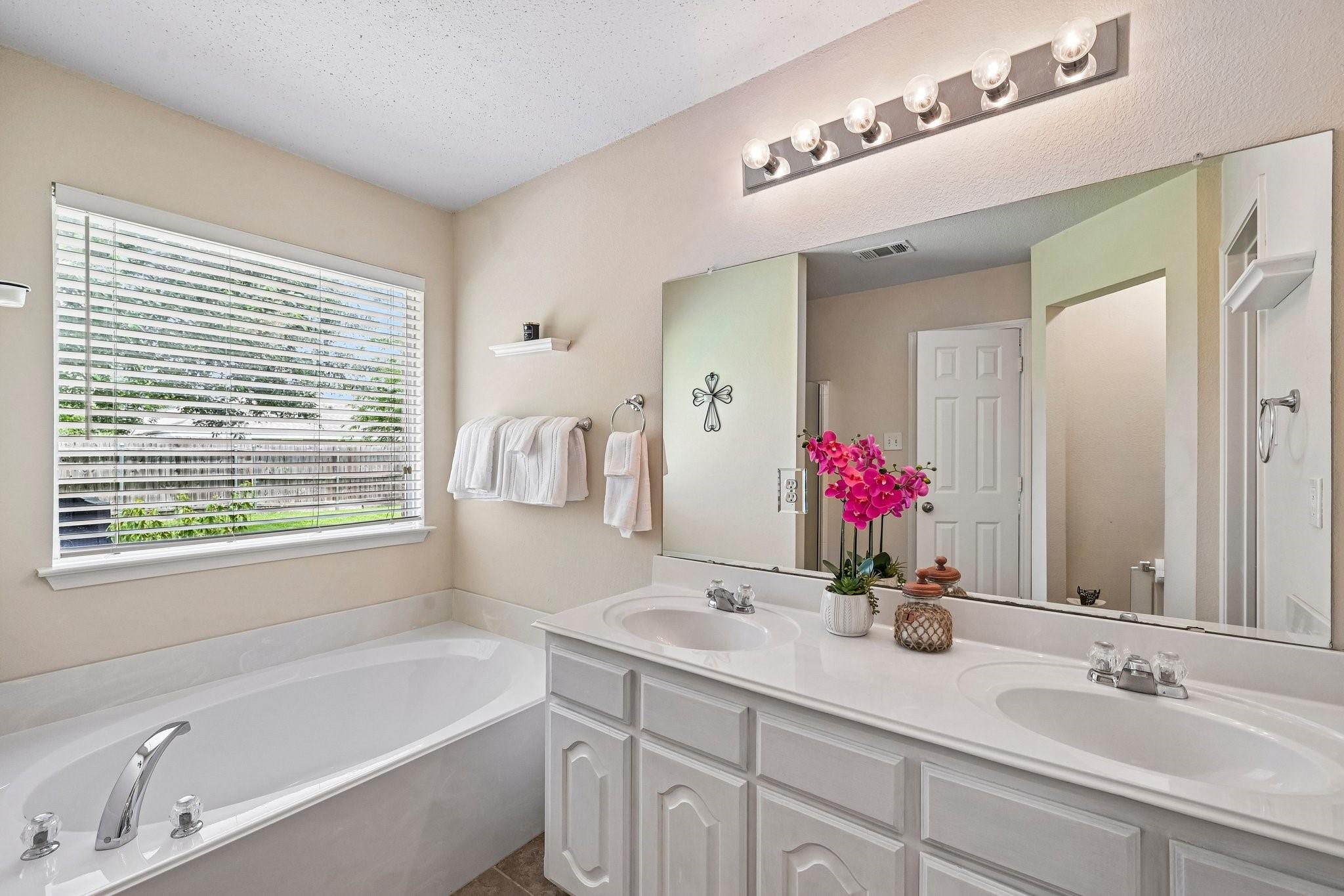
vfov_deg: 77.3
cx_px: 672
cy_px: 448
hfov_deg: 100.4
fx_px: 560
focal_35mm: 15
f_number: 8
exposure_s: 1/50
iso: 400
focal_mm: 15
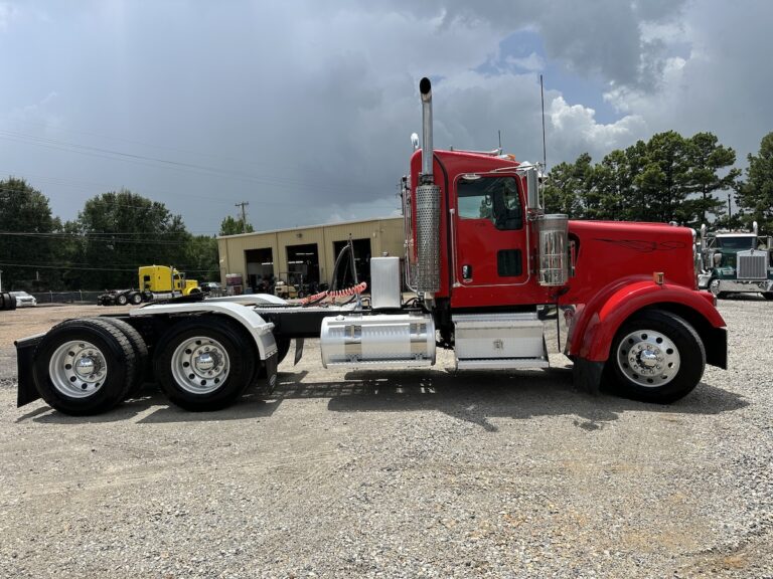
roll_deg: +4.4
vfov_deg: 56.8
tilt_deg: -1.1
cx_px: 386
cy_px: 290
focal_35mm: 24
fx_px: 536
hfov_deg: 71.6
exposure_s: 1/6211
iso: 80
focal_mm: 6.86
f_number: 1.78
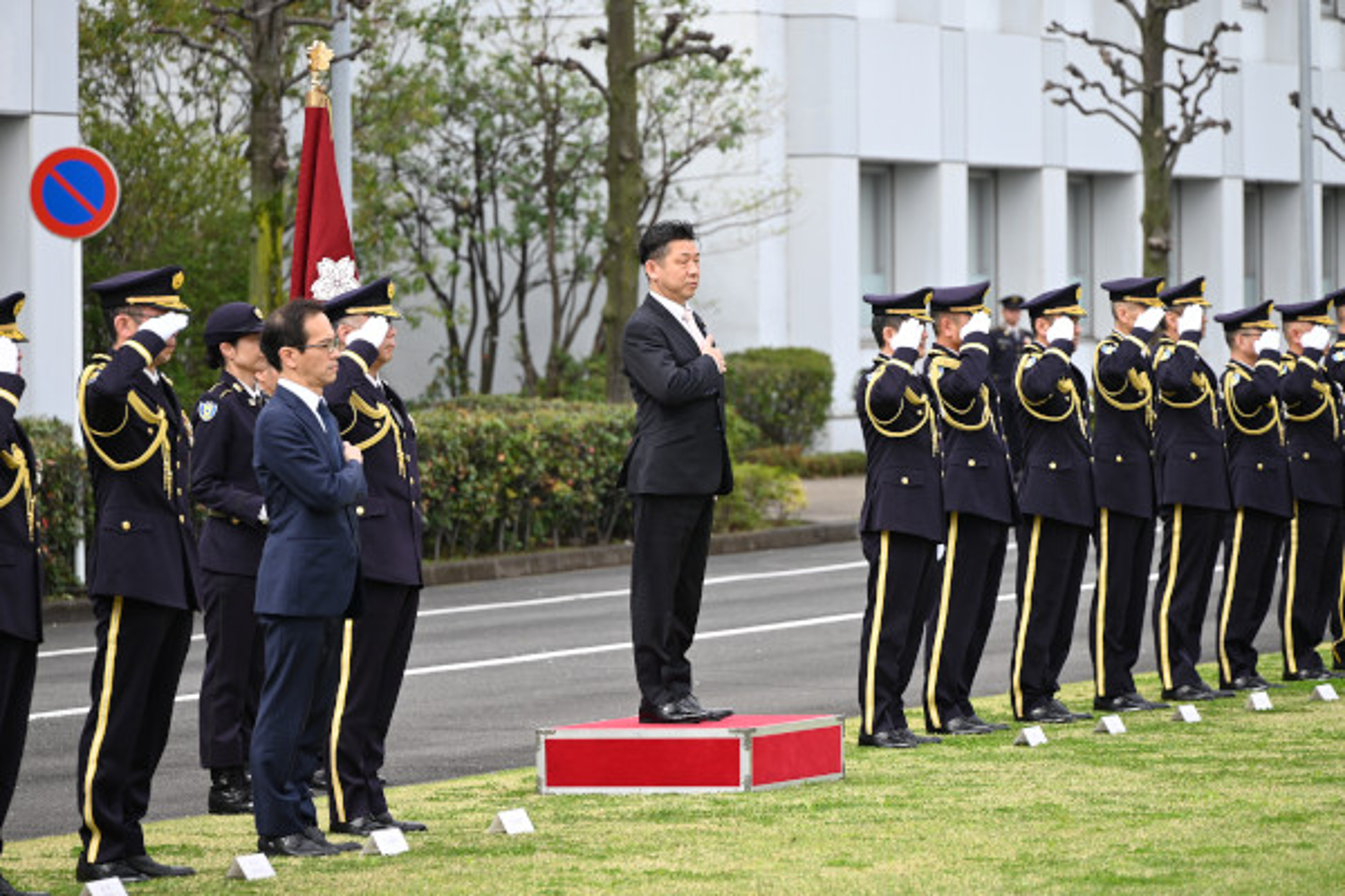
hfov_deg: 10.3
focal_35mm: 200
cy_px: 448
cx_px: 672
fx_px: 7472
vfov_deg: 6.9
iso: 100
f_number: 6.3
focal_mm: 200
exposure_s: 1/160
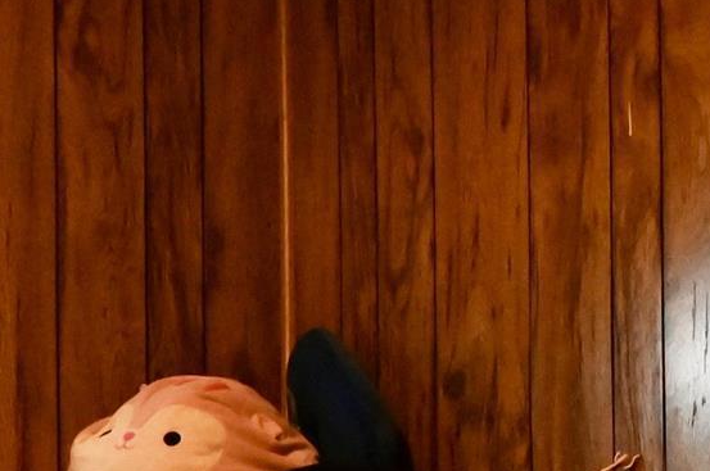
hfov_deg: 14.8
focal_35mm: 139
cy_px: 852
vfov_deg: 9.4
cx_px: 257
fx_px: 2737
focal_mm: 25
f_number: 4
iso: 6400
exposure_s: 1/60
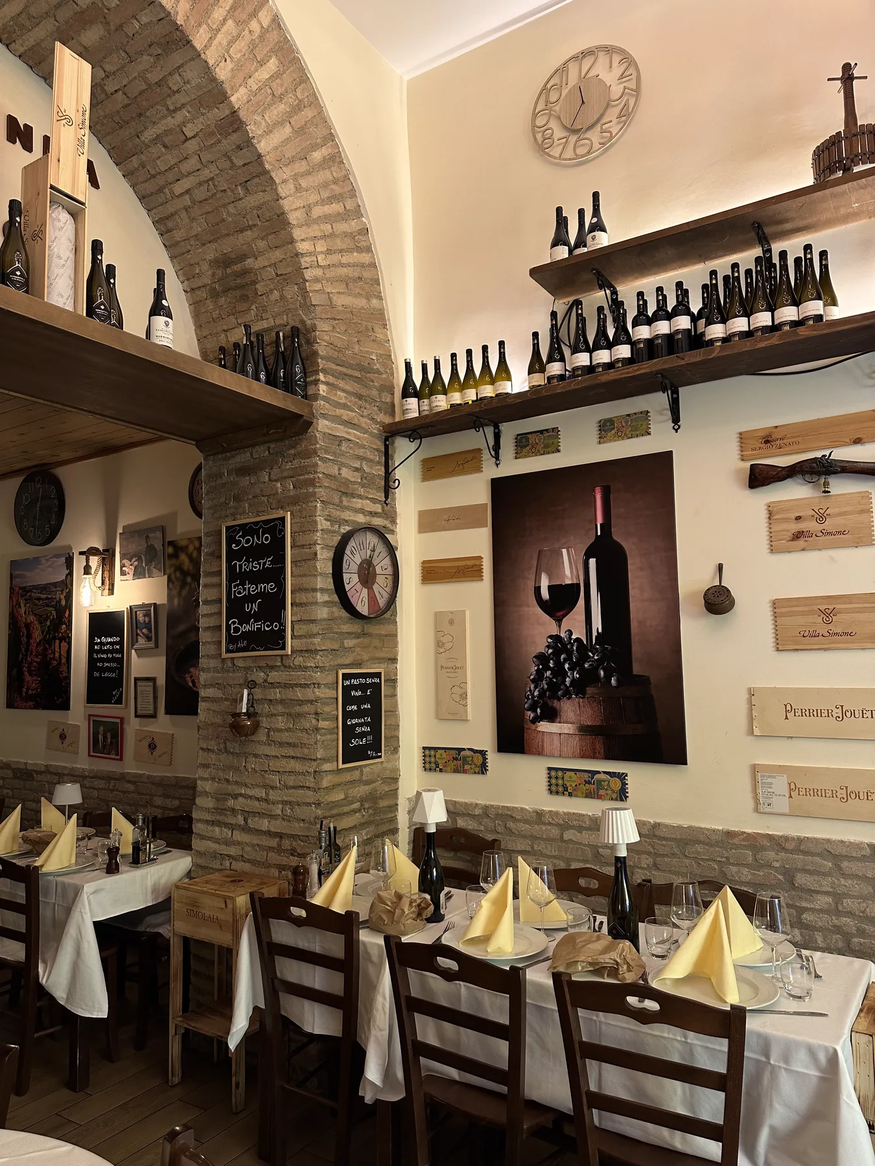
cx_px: 438
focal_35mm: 24
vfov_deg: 71.6
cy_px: 583
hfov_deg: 56.8
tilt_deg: +5.5
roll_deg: +0.0
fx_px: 809
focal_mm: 6.86
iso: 160
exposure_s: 1/100
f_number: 1.78
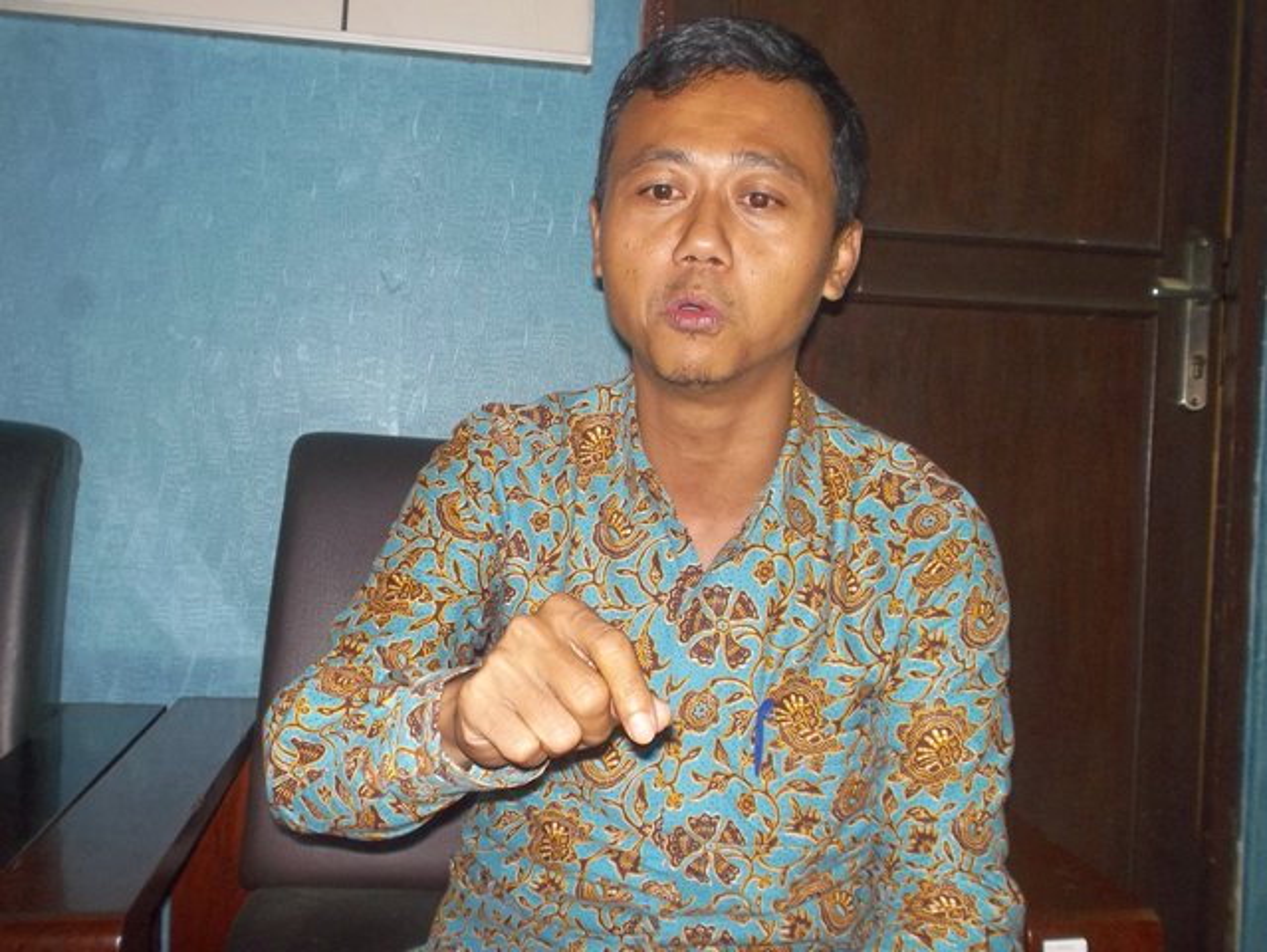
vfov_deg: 38.7
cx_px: 634
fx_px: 1355
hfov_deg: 50.1
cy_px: 476
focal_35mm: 37
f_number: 3.7
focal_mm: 5.2
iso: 160
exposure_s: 1/40
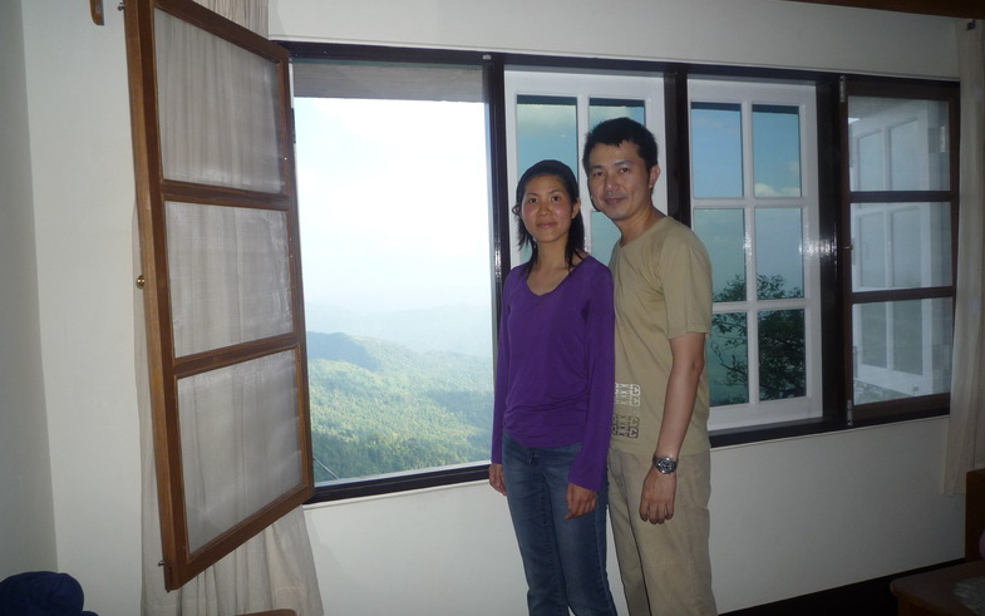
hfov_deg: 68.4
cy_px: 309
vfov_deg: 46.0
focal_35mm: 27
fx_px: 725
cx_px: 494
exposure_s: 1/400
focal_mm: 4.4
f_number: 2.8
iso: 100
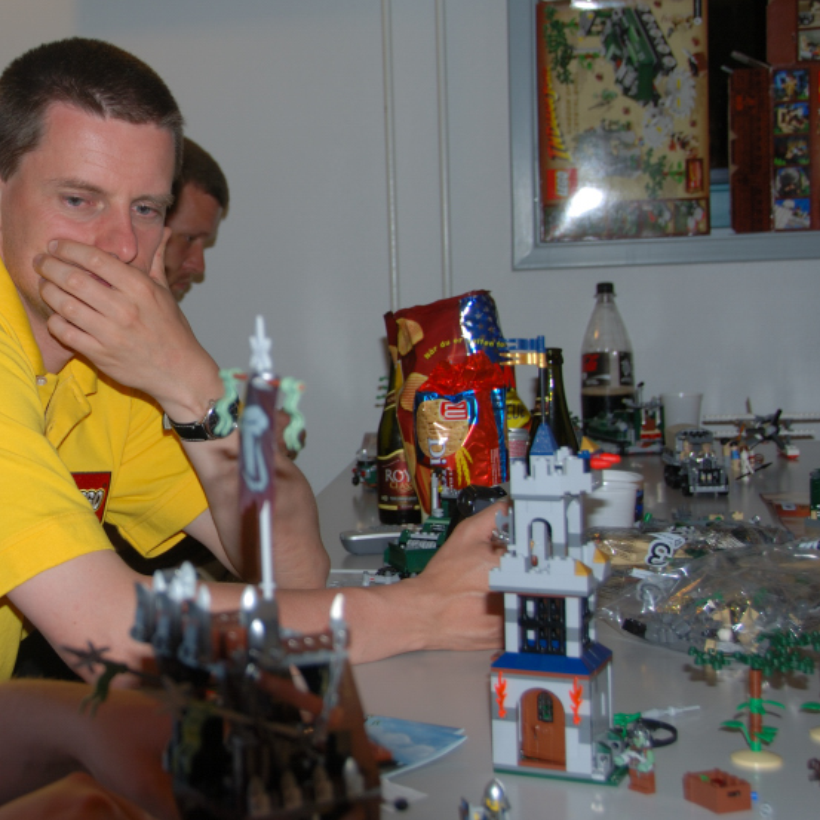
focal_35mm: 64
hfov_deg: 26.1
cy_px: 352
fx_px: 1710
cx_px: 83
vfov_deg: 26.9
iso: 100
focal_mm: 27
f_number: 4
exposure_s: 1/15
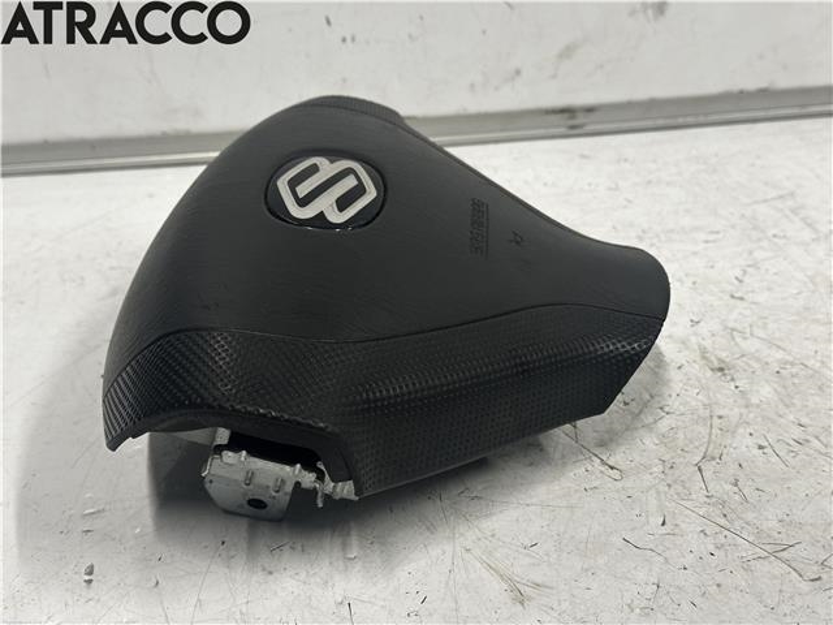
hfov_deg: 39.7
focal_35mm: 48
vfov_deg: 30.3
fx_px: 1155
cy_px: 312
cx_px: 416
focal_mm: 6.86
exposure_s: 1/50
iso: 100
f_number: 1.78
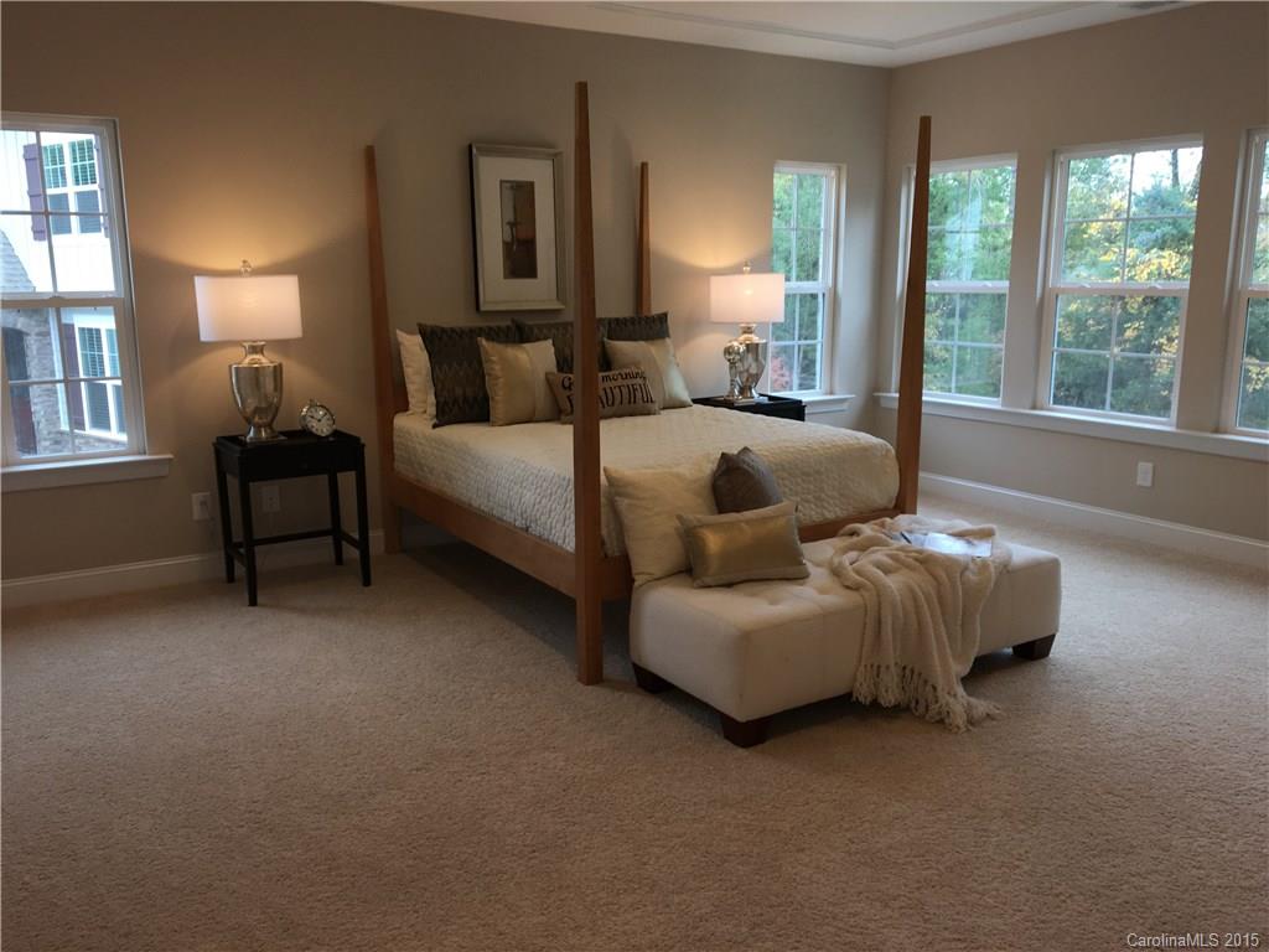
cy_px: 476
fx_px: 1063
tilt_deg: -11.0
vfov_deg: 48.2
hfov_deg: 61.7
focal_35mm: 29
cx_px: 634
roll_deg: +0.5
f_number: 2.2
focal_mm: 4.15
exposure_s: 1/30
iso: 32
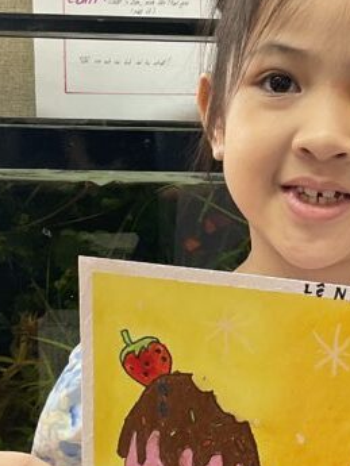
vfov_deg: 23.3
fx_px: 1132
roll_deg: -1.9
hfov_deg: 17.3
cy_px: 251
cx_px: 334
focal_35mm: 84
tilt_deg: -7.8
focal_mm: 3
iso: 50
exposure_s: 1/122
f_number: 1.8
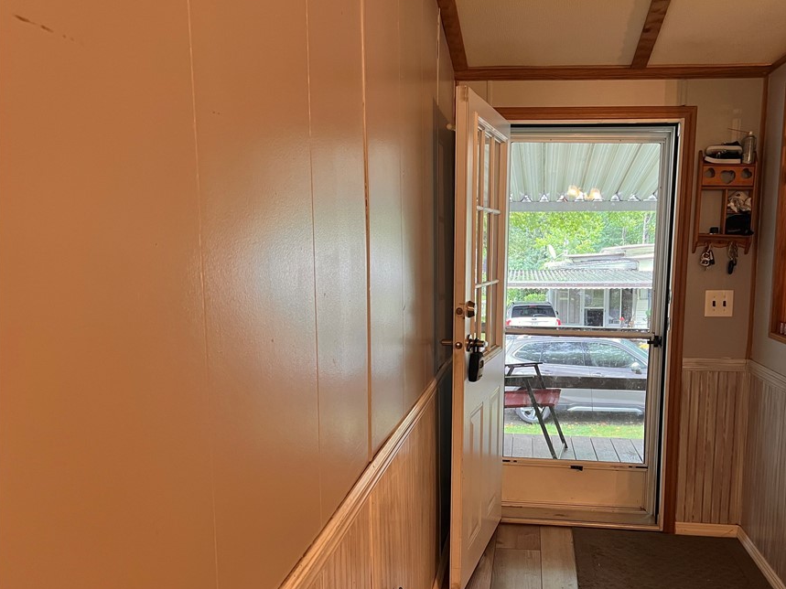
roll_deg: -0.4
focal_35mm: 31
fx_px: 704
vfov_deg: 45.3
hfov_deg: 58.0
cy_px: 337
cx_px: 465
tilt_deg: -7.4
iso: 320
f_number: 1.5
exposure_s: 1/60
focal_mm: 5.7
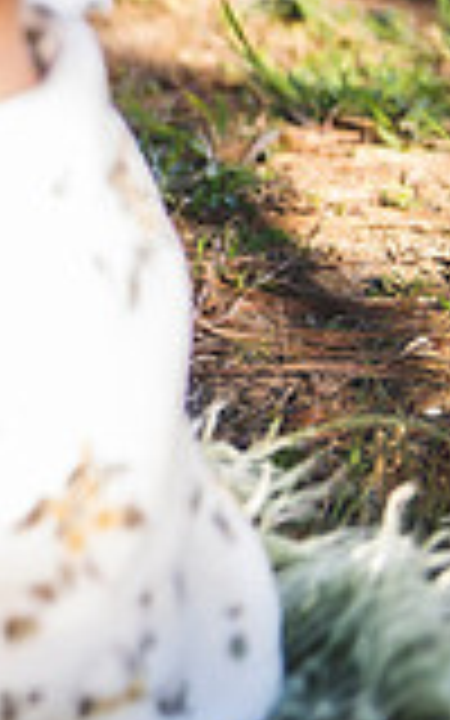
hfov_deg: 6.9
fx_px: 3473
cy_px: 182
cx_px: -684
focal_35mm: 177
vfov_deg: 11.8
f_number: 2.8
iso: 200
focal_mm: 48
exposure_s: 1/400
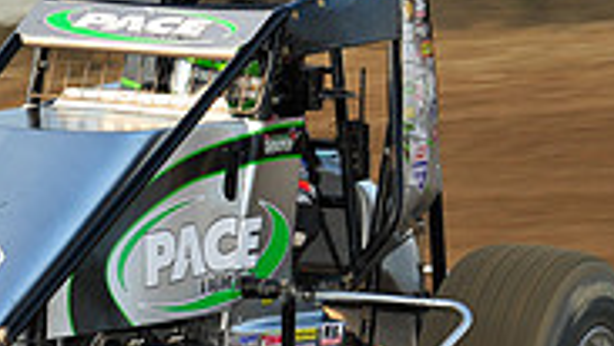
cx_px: 104
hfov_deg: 4.2
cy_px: 249
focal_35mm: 515
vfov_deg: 2.4
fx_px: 8386
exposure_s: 1/320
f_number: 8
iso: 400
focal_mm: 155
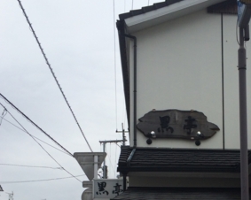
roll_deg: +1.1
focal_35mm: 64
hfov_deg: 28.9
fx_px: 475
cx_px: 200
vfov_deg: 22.6
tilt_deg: +5.2
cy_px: 216
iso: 32
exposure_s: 1/2415
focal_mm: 4.15
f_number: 2.2
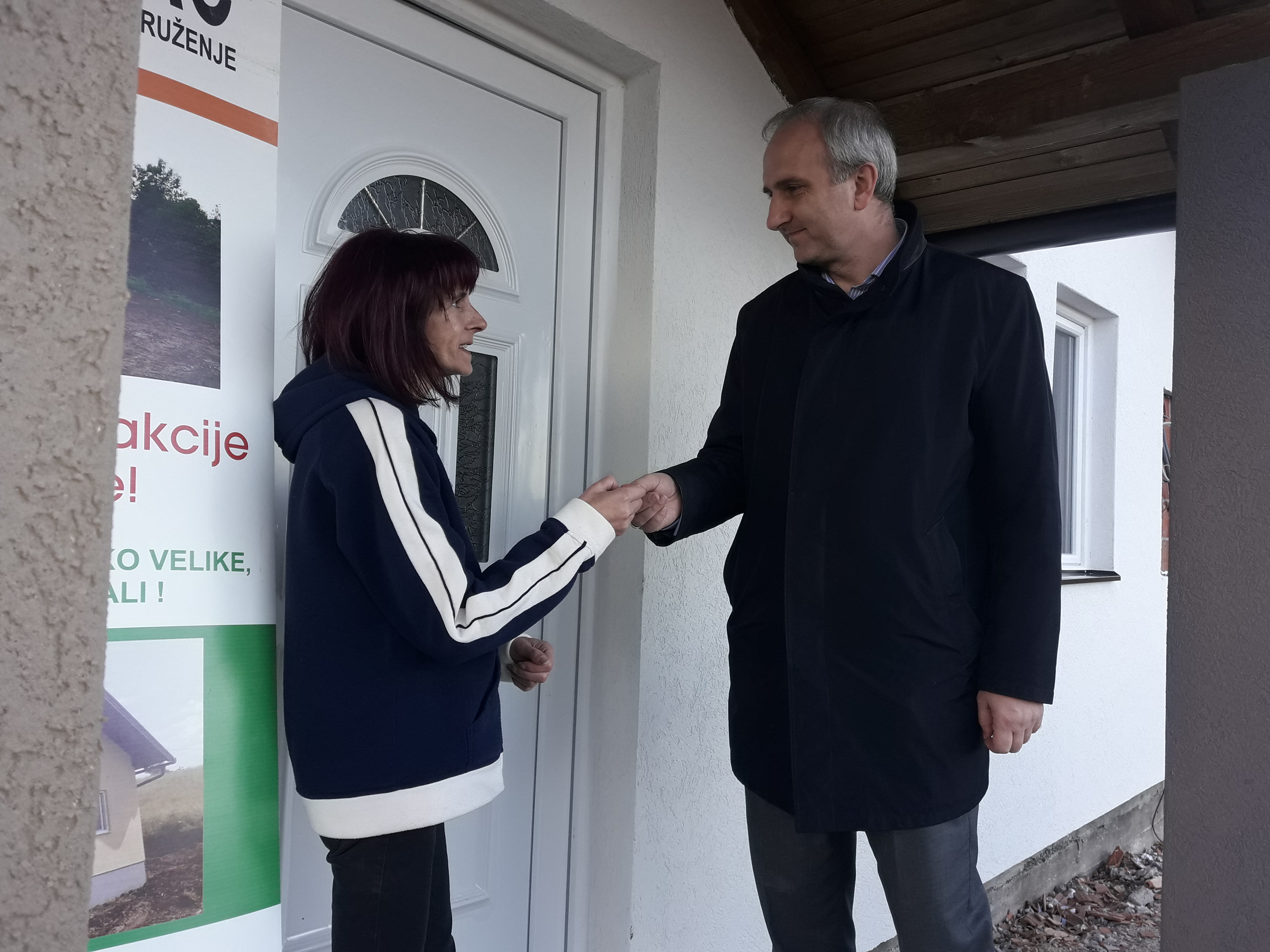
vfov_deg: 49.7
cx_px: 635
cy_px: 476
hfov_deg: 63.4
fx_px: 1027
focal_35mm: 28
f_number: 1.9
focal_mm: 3.7
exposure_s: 1/109
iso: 40
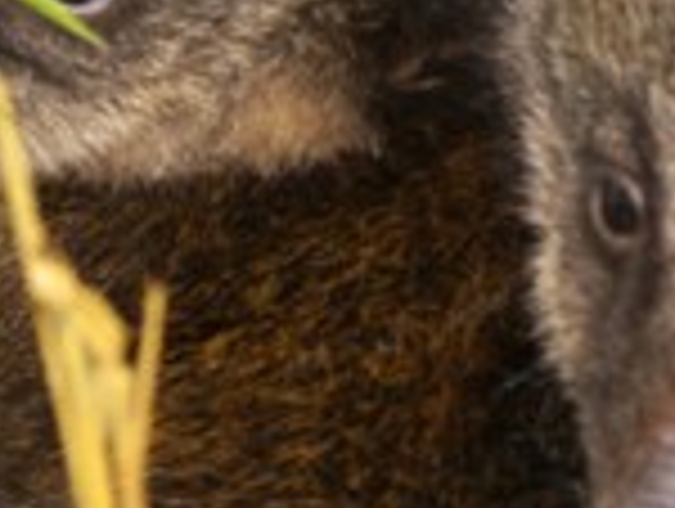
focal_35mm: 256
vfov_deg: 5.8
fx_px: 5000
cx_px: 441
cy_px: 38
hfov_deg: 7.7
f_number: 4
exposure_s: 1/60
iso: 50
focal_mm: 16.2
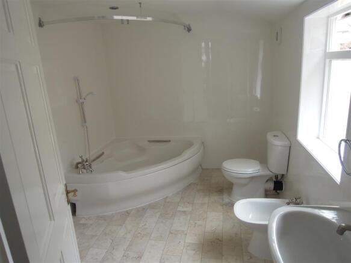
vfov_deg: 56.8
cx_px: 176
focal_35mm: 24
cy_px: 132
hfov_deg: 71.6
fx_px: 243
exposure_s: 1/80
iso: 160
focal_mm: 4.3
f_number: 2.8
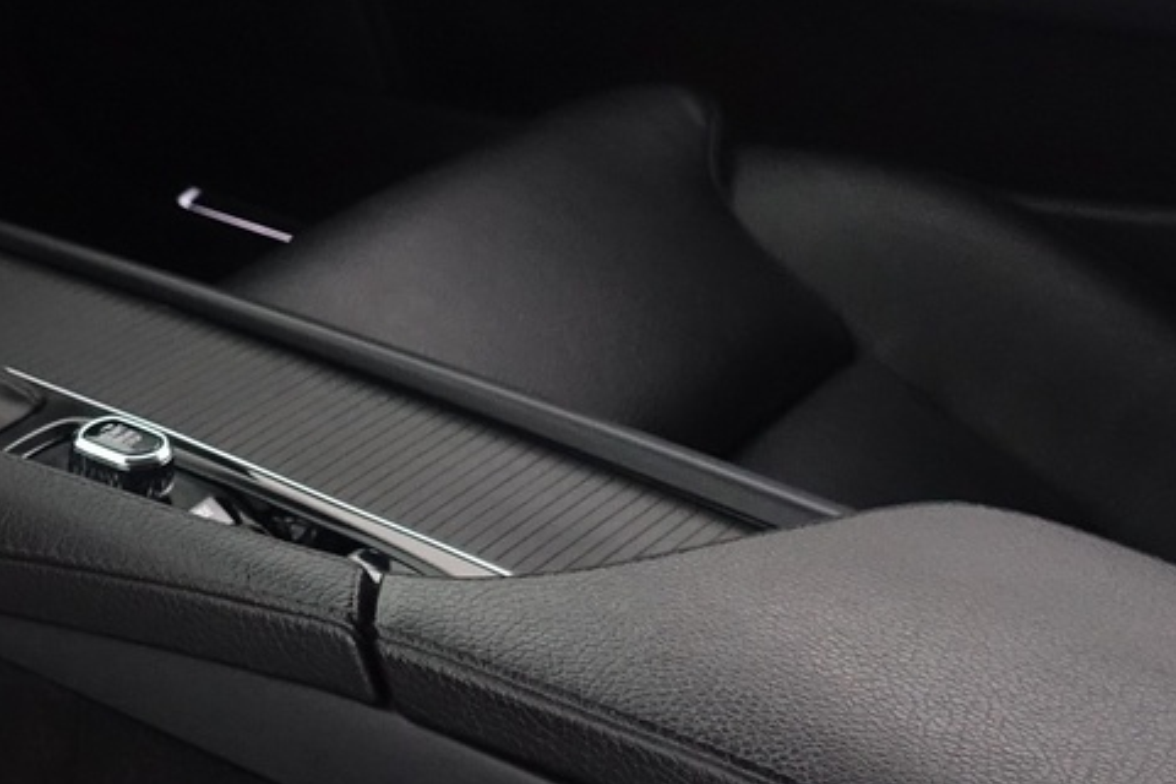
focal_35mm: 81
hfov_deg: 20.6
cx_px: -686
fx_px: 2646
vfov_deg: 16.1
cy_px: -198
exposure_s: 1/30
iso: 1000
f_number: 2.5
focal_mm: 8.8
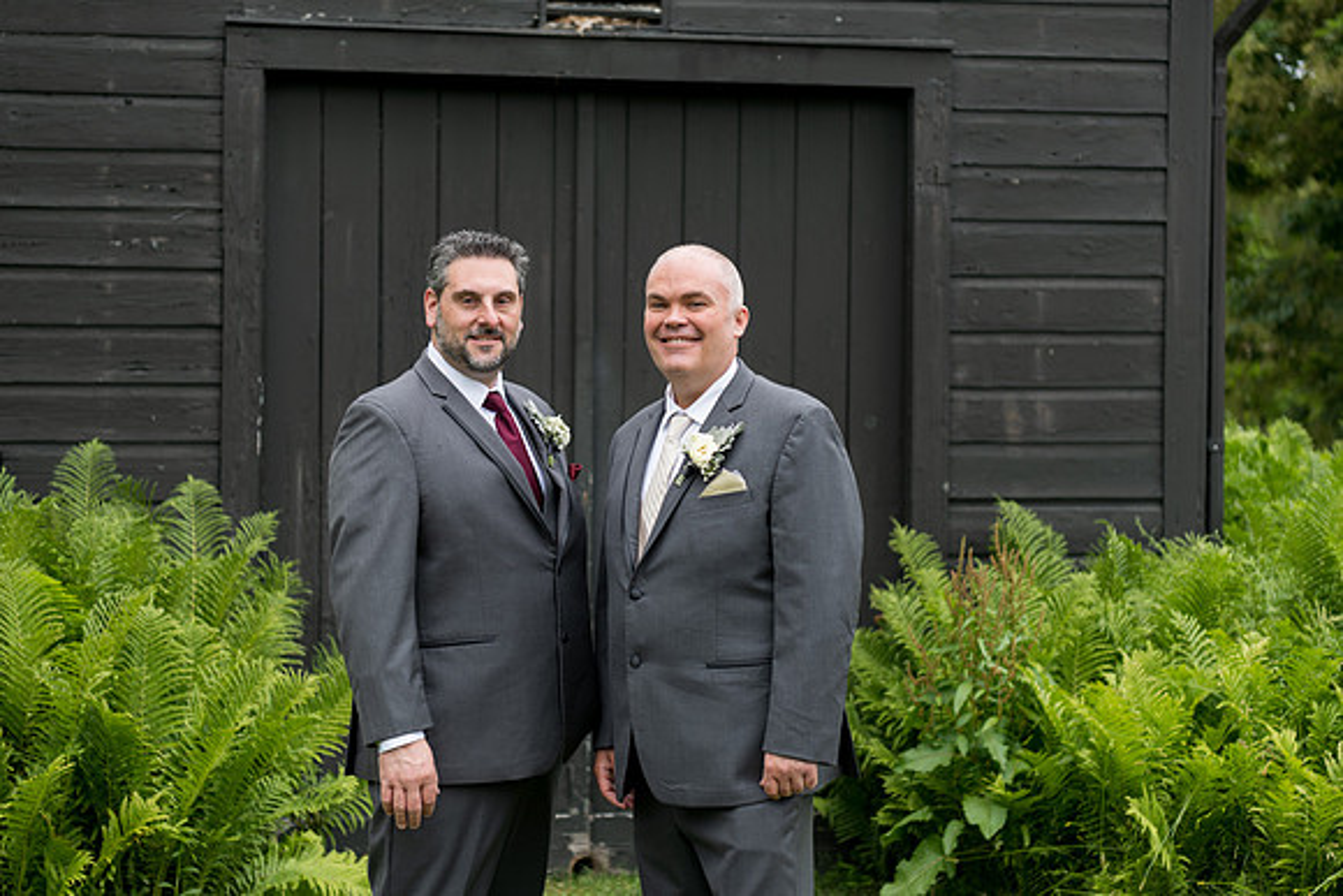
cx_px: 687
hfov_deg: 27.7
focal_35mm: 73
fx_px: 2721
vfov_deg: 18.7
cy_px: 448
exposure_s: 1/200
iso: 64
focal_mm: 70
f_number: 2.8
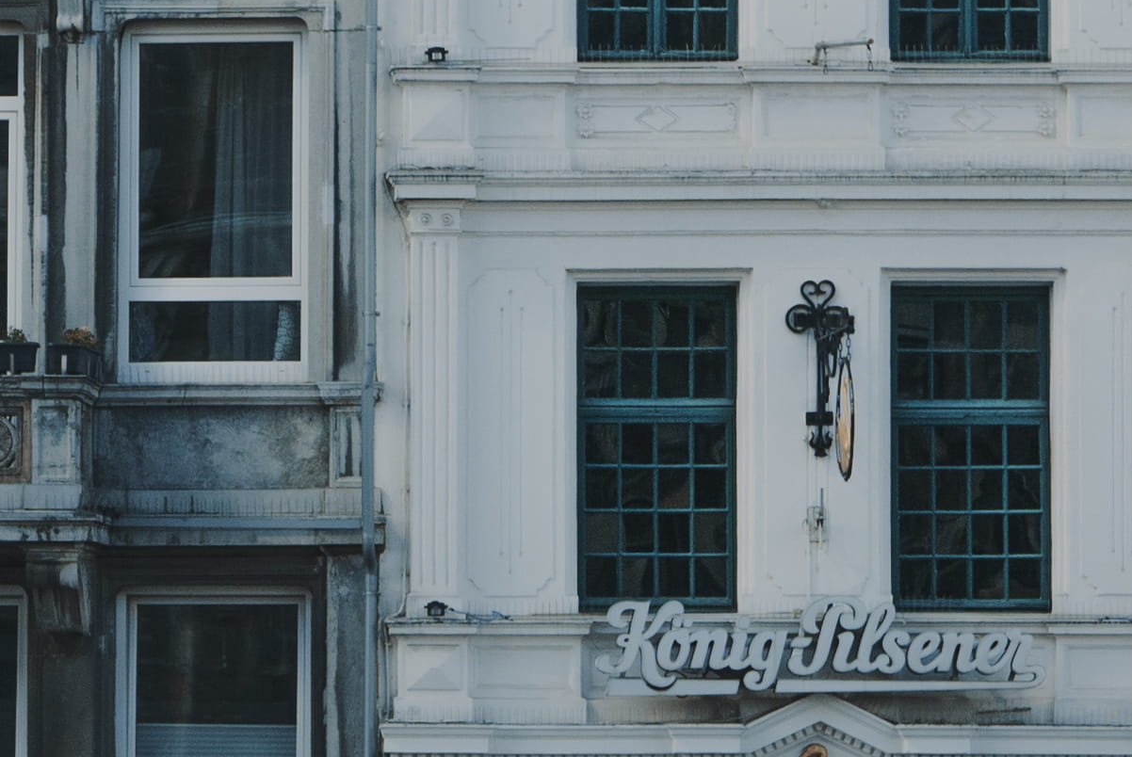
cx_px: 83
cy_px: 505
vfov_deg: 6.0
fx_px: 7271
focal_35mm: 231
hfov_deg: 8.9
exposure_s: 1/400
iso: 200
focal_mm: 29.3
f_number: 5.6
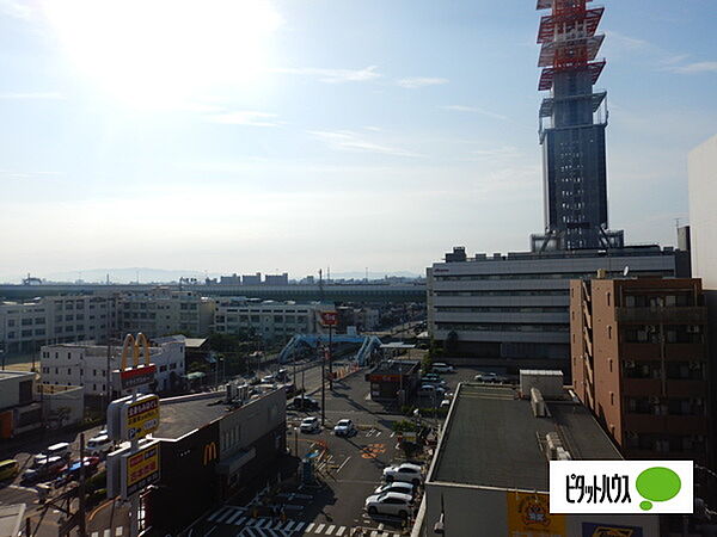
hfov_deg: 71.6
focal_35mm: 24
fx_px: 497
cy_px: 268
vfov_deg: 56.8
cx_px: 358
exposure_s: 1/500
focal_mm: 4.3
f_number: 8.2
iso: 125
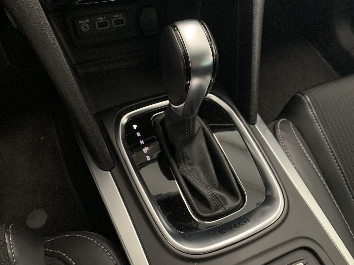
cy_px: 132
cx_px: 177
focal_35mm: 26
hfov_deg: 67.3
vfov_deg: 53.1
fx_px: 266
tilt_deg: -58.2
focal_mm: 4.25
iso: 400
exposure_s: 1/40
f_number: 1.8
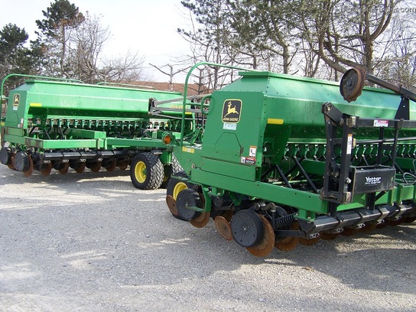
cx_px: 208
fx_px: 457
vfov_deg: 37.7
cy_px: 156
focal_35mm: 38
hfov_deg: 49.0
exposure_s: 1/320
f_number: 2.8
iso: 64
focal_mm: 6.3
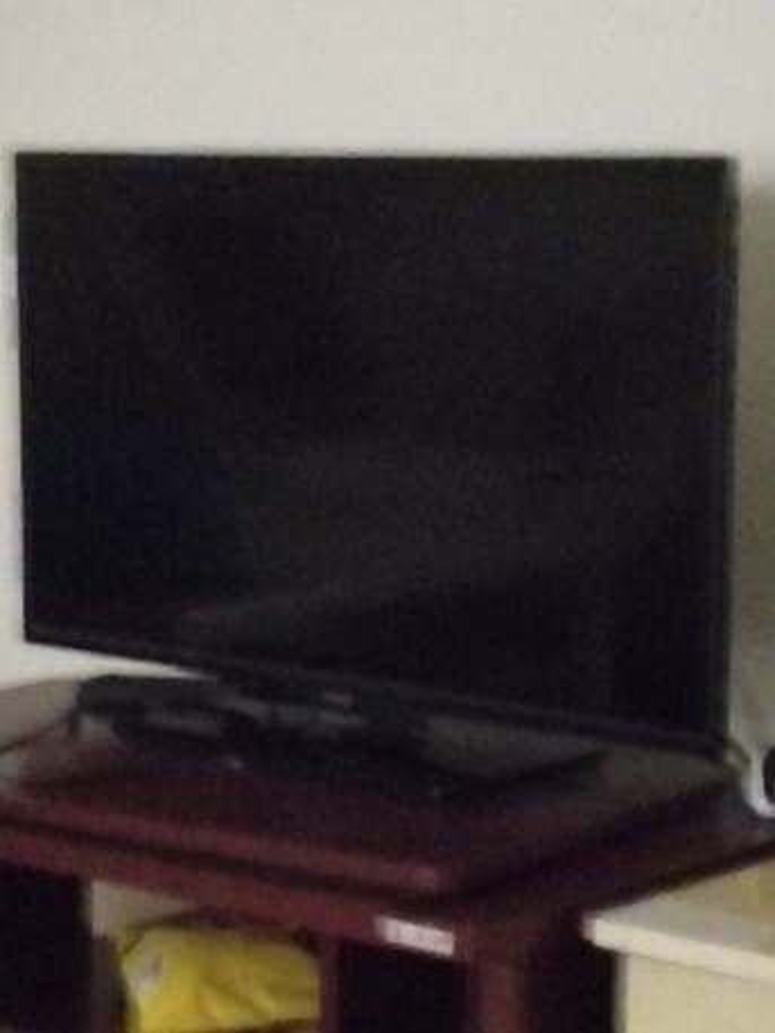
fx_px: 2924
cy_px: 516
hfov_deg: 15.1
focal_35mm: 98
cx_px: 388
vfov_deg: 20.0
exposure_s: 1/10
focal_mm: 4.75
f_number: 1.8
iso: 15938
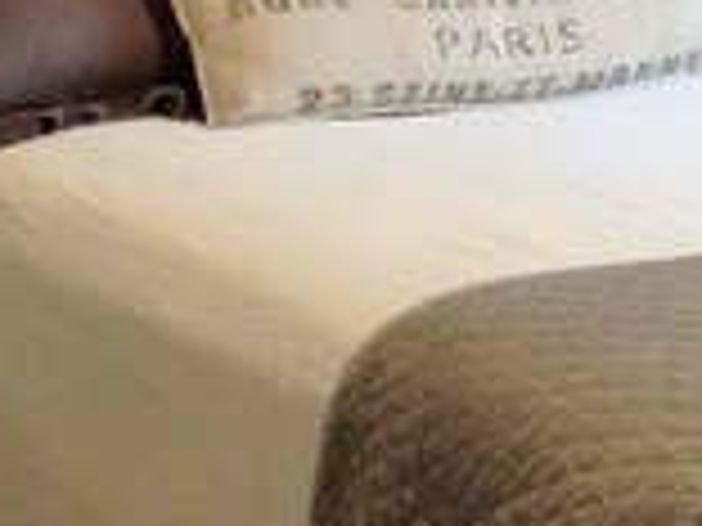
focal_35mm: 150
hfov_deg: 13.1
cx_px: 520
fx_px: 3042
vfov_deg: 9.8
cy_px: -9
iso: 200
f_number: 2.4
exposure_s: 1/20
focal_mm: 4.28
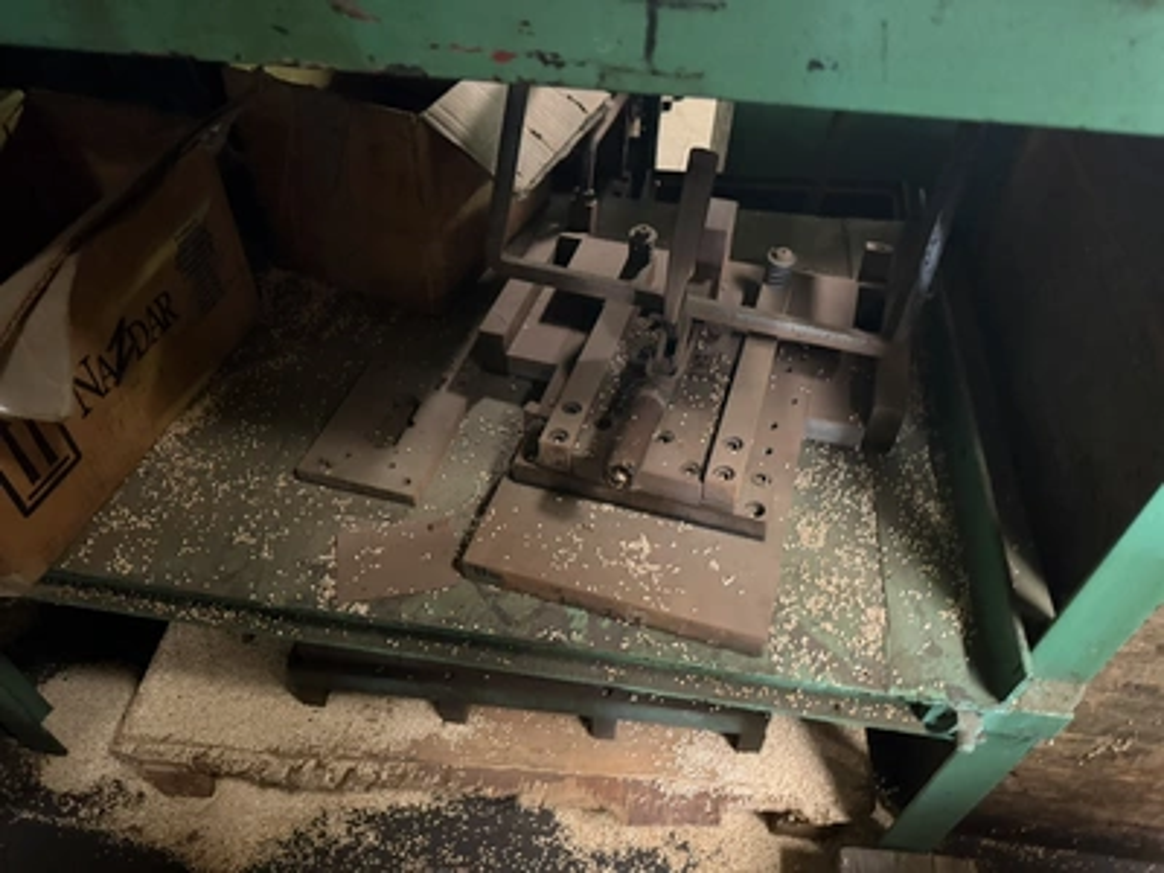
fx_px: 807
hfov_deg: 71.6
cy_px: 436
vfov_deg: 56.8
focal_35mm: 24
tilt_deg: -46.3
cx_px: 582
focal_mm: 6.76
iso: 1250
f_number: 1.78
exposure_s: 1/30
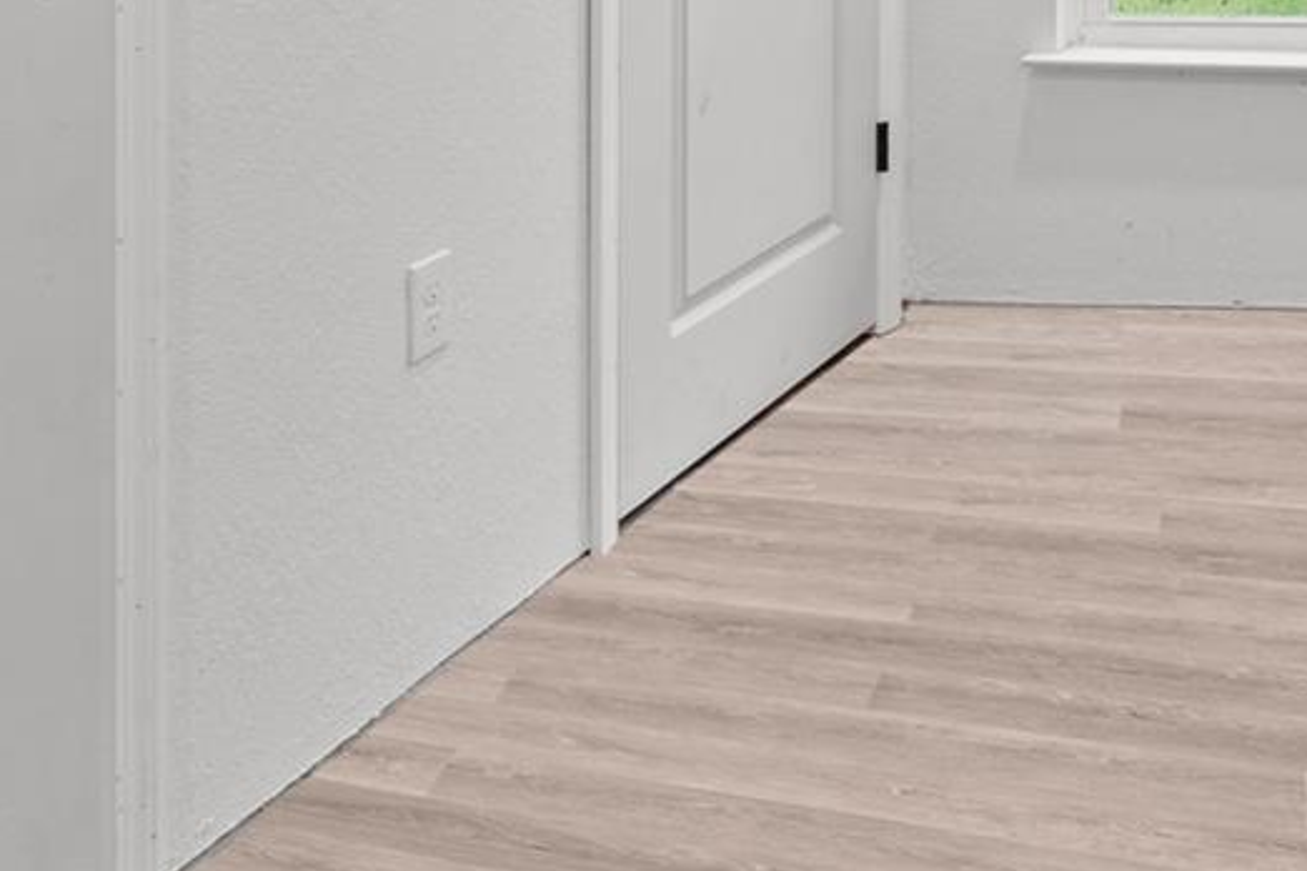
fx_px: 1779
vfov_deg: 24.9
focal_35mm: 49
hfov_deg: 31.6
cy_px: -170
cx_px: 1678
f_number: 10
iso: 250
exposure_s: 1/3
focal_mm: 16
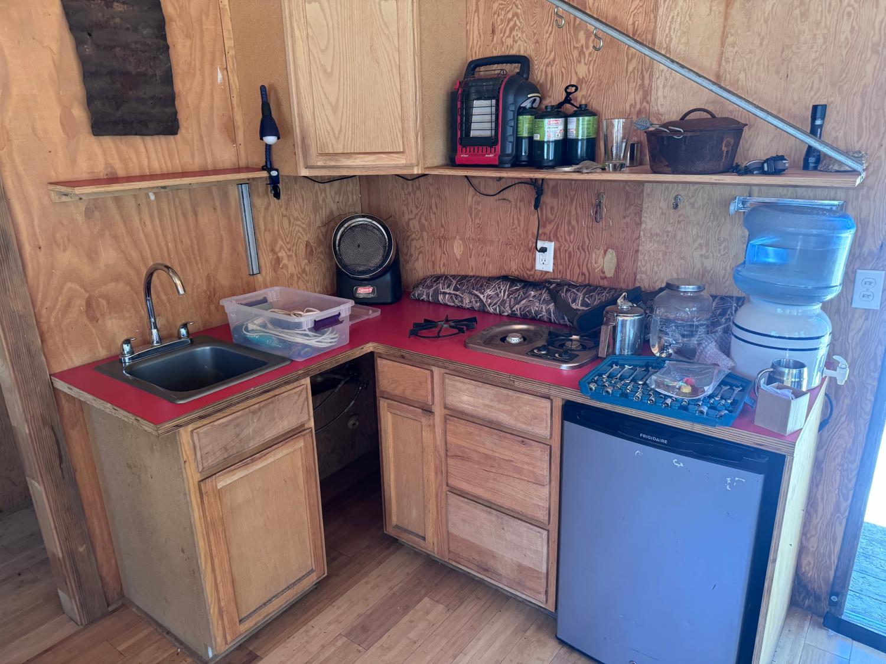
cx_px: 443
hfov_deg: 71.6
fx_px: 614
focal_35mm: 24
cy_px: 332
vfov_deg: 56.8
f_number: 1.78
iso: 400
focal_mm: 6.76
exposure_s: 1/60
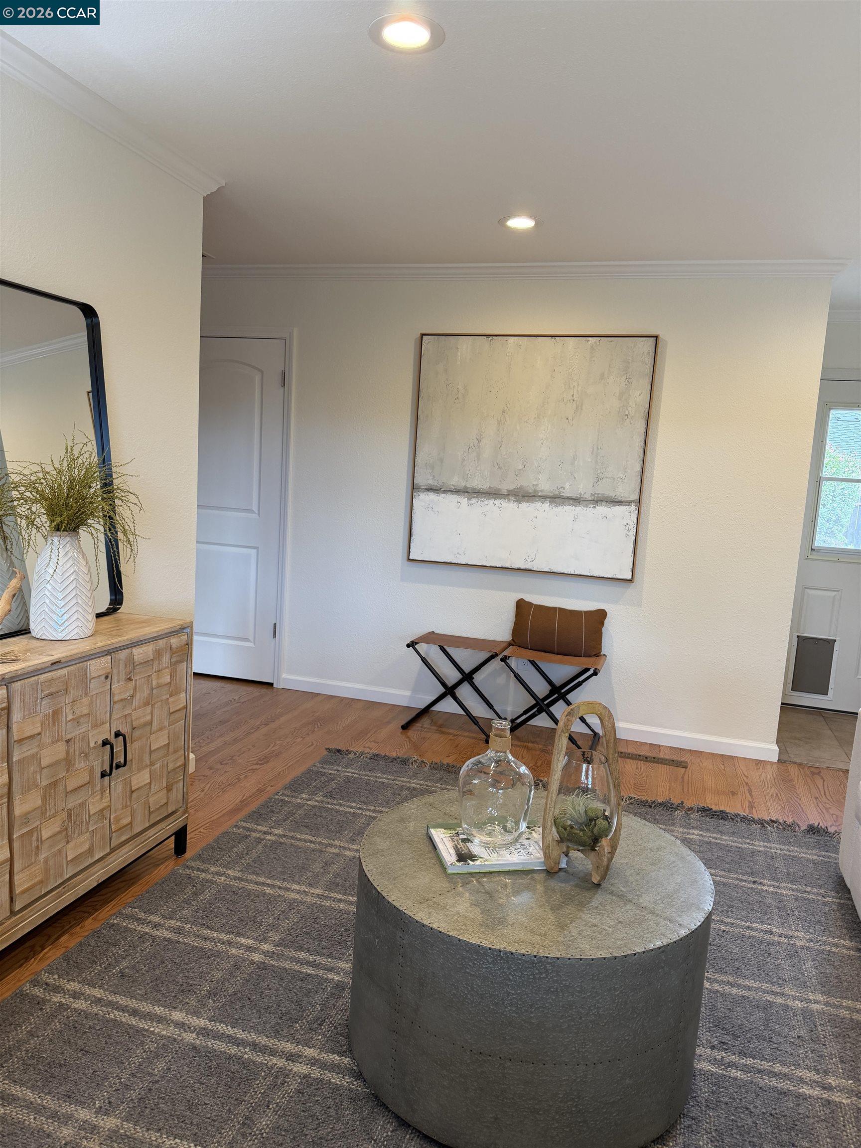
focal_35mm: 24
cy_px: 574
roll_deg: -3.1
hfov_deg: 56.8
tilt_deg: -7.2
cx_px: 430
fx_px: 796
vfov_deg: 71.6
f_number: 1.78
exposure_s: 1/120
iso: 160
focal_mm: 6.76
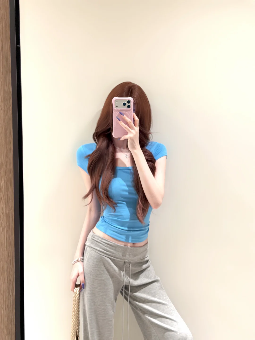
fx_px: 471
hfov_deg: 30.3
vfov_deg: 39.7
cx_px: 128
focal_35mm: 48
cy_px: 170
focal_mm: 6.76
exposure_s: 1/33
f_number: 1.78
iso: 320
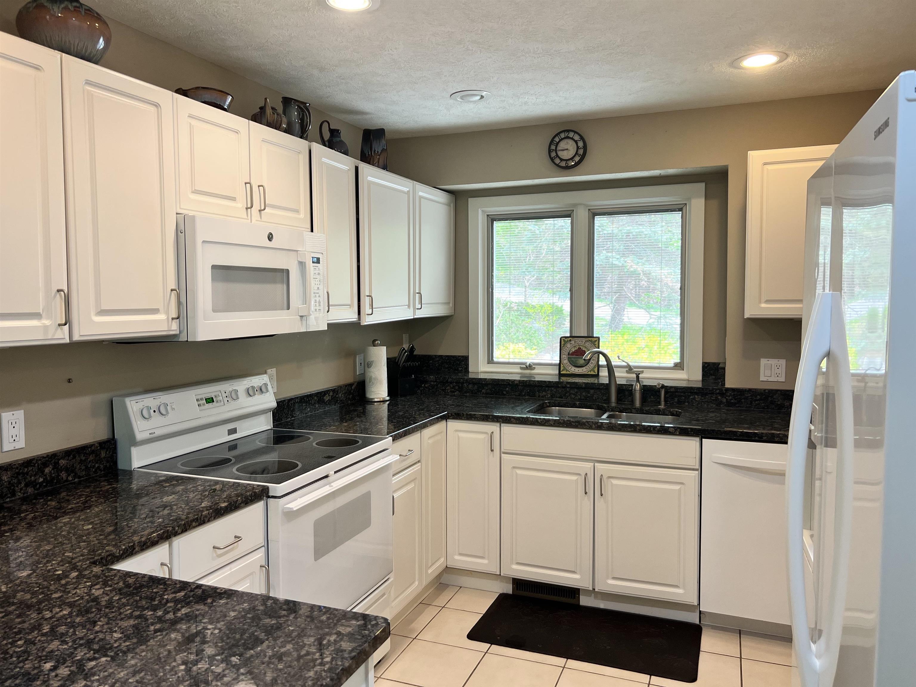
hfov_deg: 67.3
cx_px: 458
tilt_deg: -4.8
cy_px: 344
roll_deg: +0.2
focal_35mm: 26
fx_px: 688
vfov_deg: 53.1
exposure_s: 1/120
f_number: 1.5
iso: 125
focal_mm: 5.7
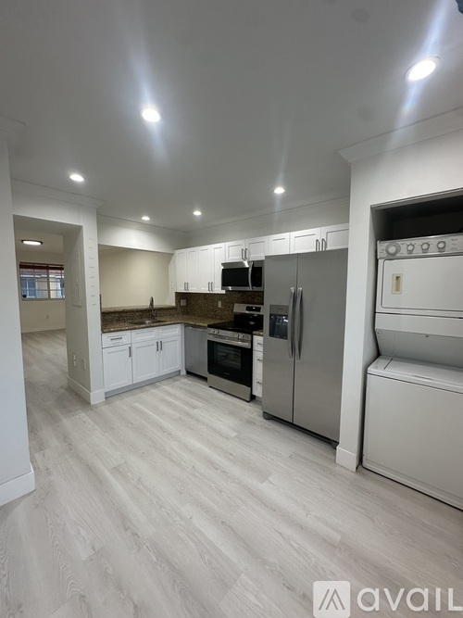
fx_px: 250
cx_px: 232
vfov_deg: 102.1
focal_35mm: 14
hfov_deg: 85.7
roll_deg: -2.0
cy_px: 309
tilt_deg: -4.3
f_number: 2.2
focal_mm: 2.22
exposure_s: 1/120
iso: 160
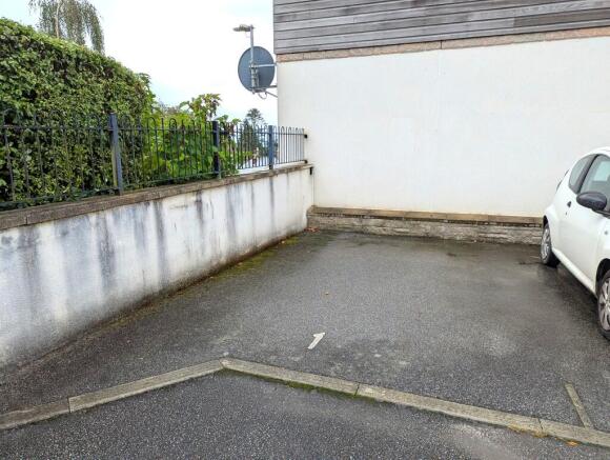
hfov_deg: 71.5
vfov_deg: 57.0
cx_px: 305
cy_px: 230
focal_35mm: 24
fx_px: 424
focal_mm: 6.81
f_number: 1.85
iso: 48
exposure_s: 1/1088
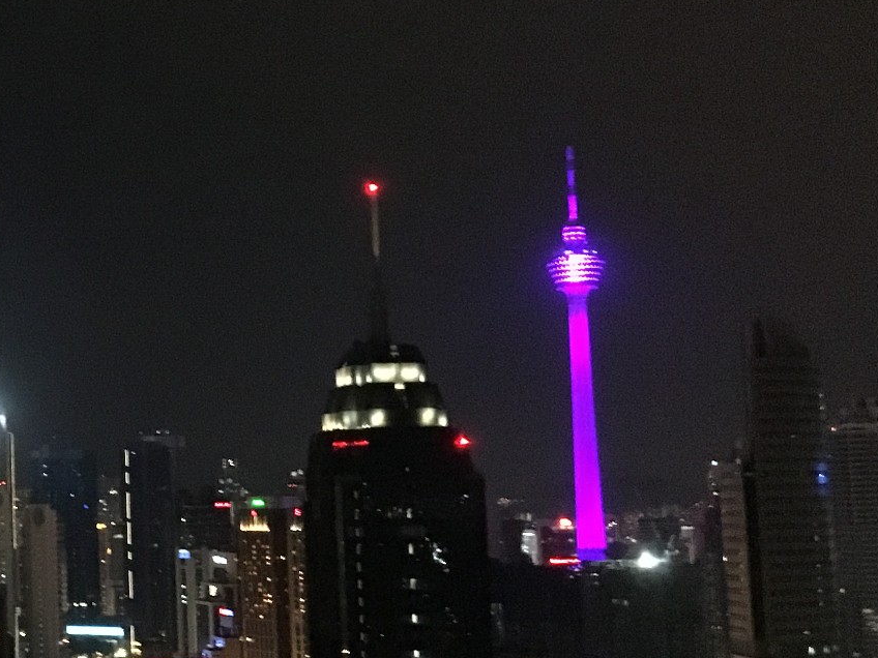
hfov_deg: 25.9
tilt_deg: +4.9
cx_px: -60
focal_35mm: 70
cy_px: 352
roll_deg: +1.1
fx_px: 1775
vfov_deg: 21.0
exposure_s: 1/17
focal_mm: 4.15
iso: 1250
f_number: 2.2
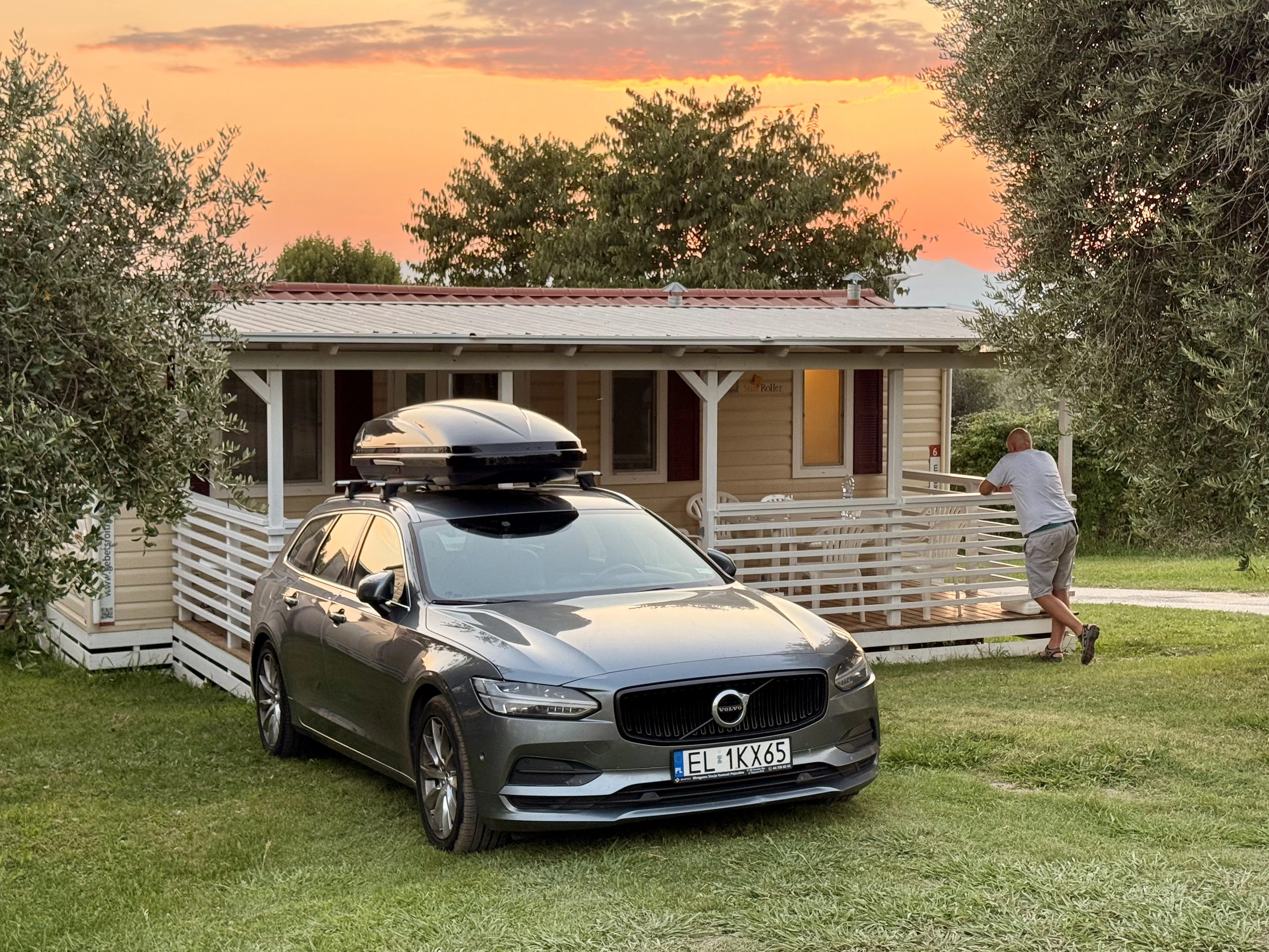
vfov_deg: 26.6
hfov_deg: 34.9
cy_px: 461
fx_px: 2016
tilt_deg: -3.8
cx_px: 715
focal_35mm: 55
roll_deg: -0.6
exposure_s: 1/74
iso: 100
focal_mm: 6.76
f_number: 1.78
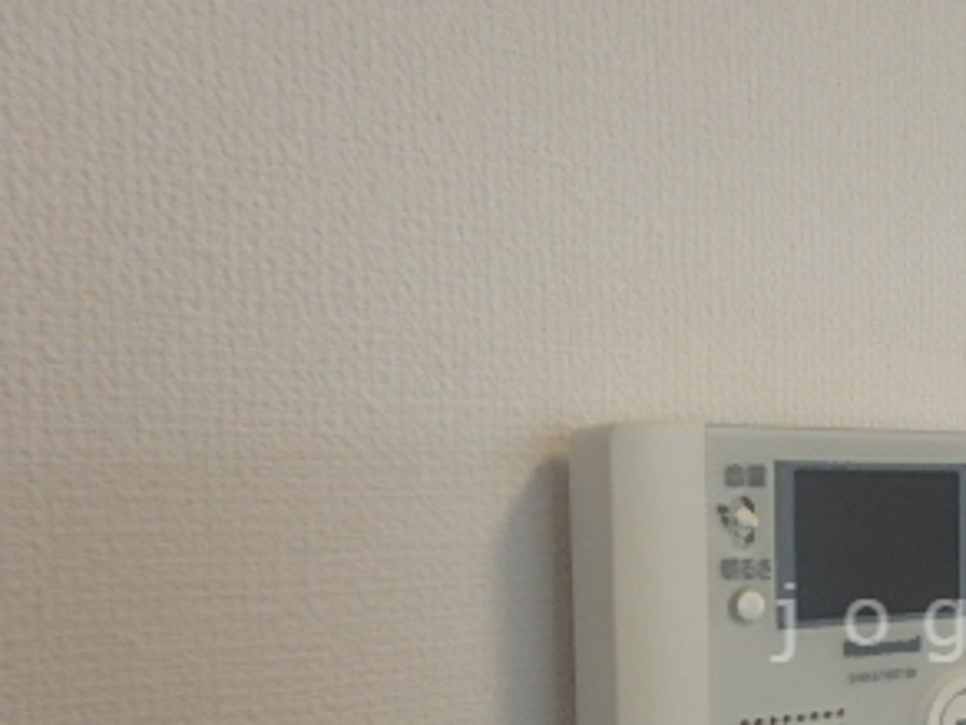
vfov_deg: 30.4
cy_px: 622
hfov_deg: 36.5
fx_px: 1284
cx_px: 996
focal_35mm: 46
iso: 320
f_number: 3.5
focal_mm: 3.7
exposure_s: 1/30
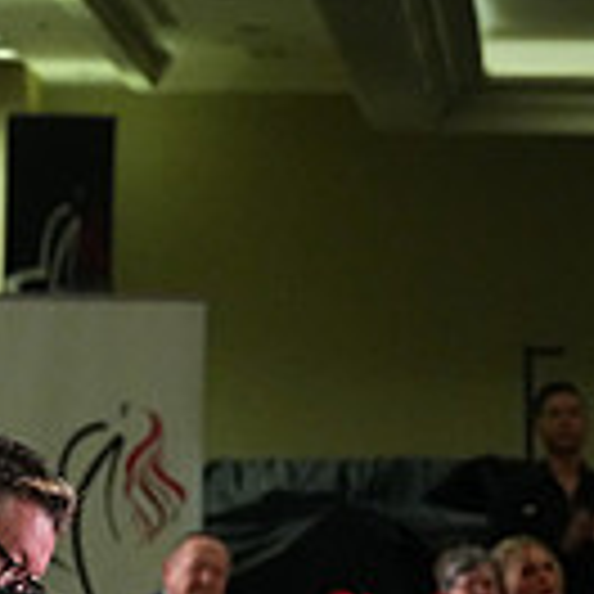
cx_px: 1179
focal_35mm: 408
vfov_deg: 4.3
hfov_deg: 4.2
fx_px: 7921
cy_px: 749
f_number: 6.3
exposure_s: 1/400
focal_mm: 109
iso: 8000
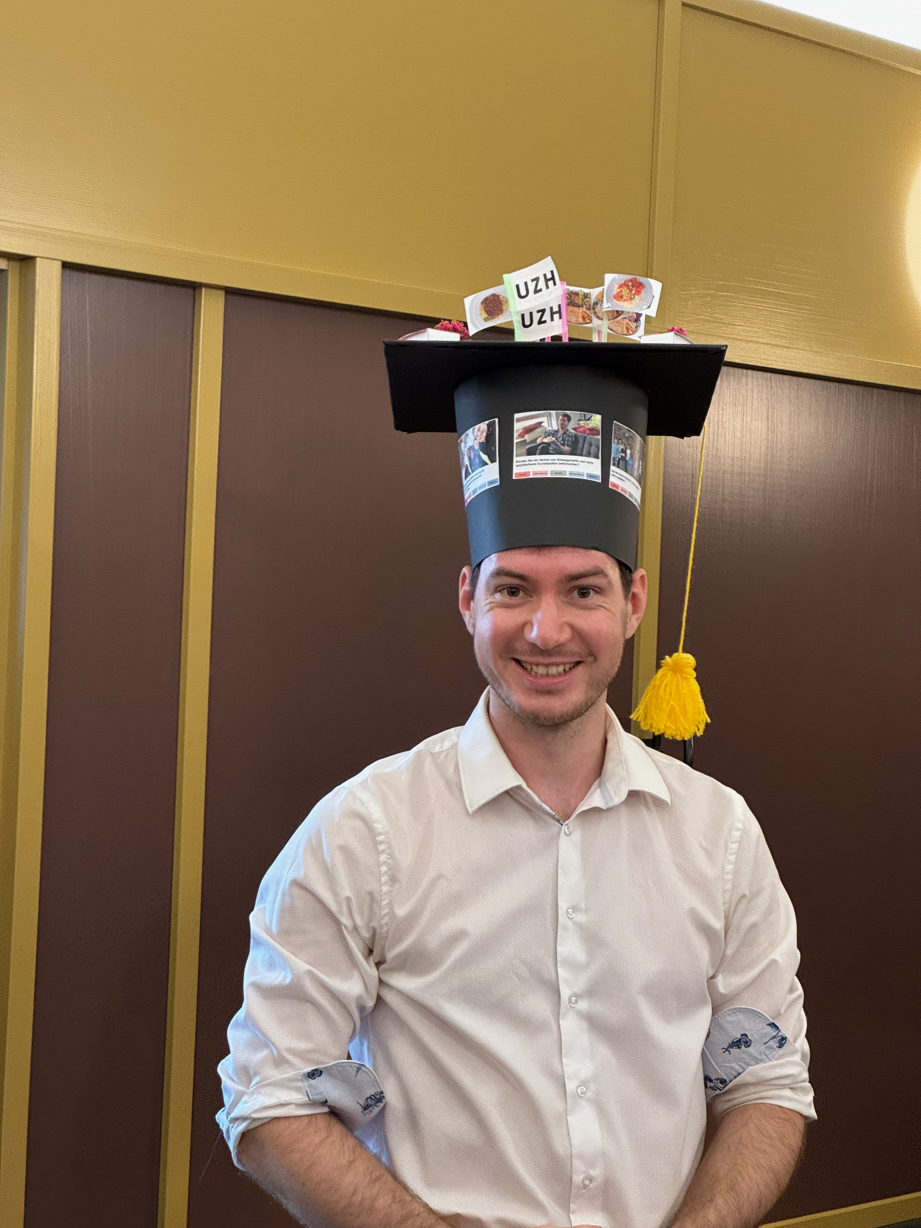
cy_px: 614
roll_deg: -2.3
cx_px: 460
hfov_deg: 19.1
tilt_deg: -1.2
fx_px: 2732
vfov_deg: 25.3
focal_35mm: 77
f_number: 2.8
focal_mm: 9
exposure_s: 1/50
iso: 250
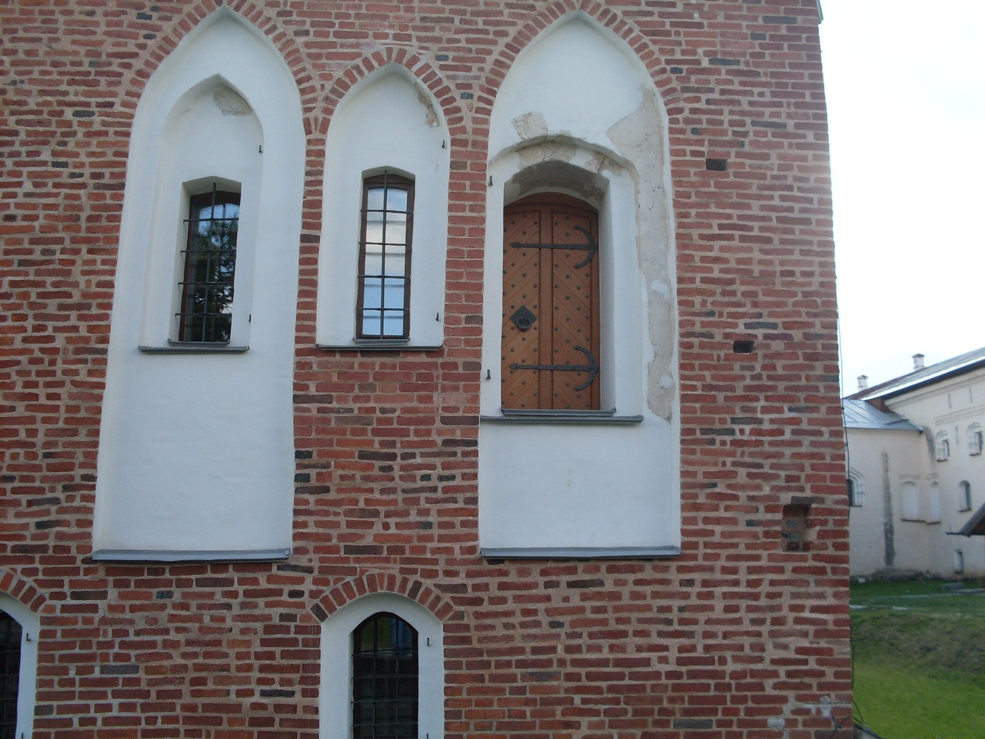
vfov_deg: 37.7
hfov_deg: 49.0
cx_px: 492
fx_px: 1081
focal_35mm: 38
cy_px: 370
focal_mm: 6.3
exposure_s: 1/500
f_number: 2.8
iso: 80
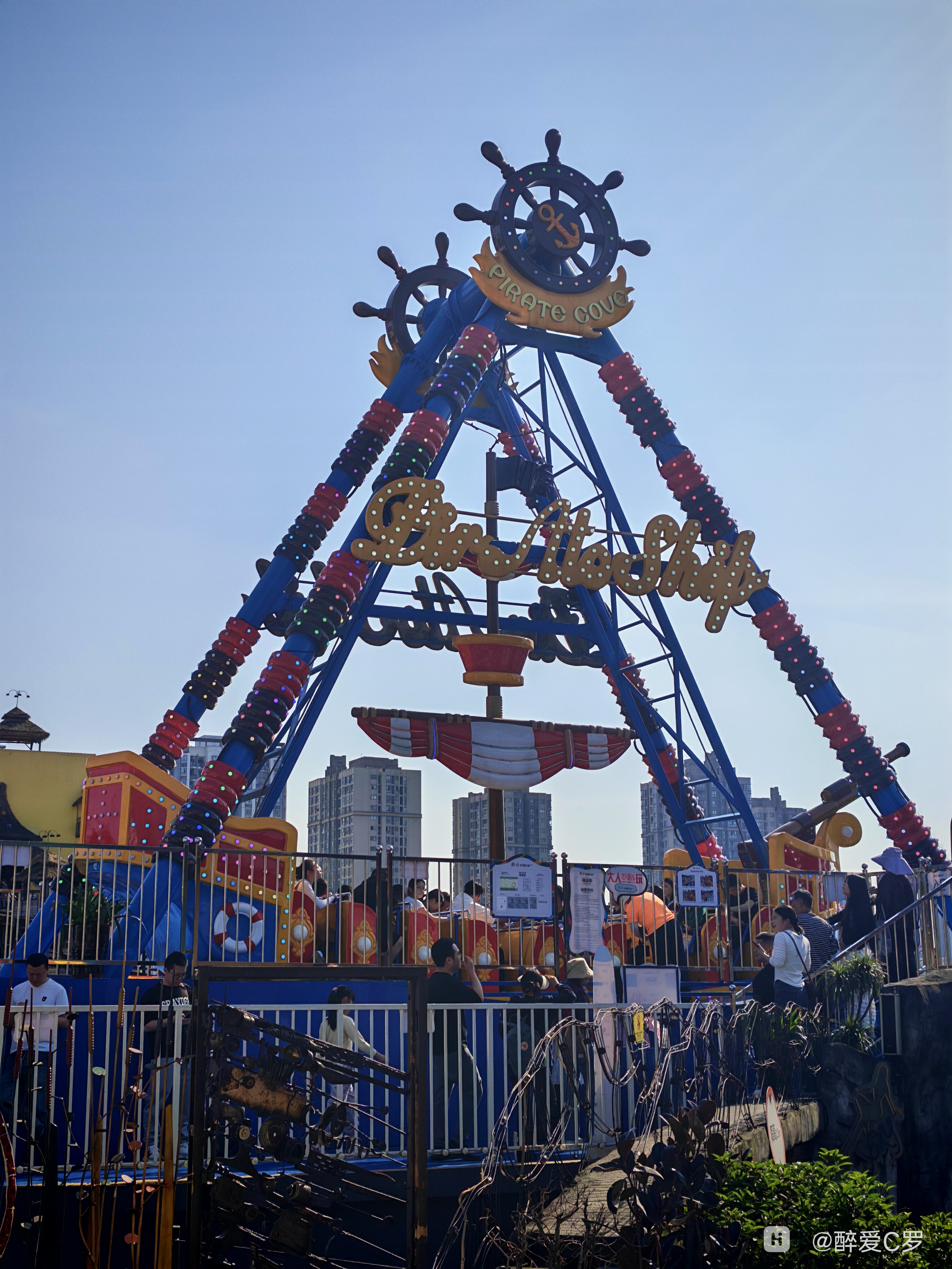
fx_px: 1760
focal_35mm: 48
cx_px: 476
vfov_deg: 39.7
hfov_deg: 30.3
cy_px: 634
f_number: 1.9
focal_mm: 6.12
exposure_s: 1/1800
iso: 50
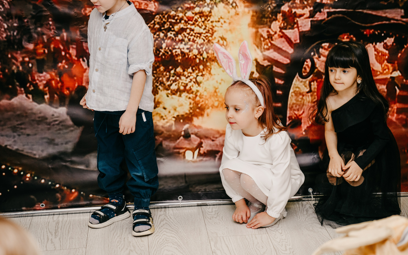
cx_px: 219
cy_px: 121
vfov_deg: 16.9
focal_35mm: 77
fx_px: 856
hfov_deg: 26.8
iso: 250
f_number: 4.5
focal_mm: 70
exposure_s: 1/160
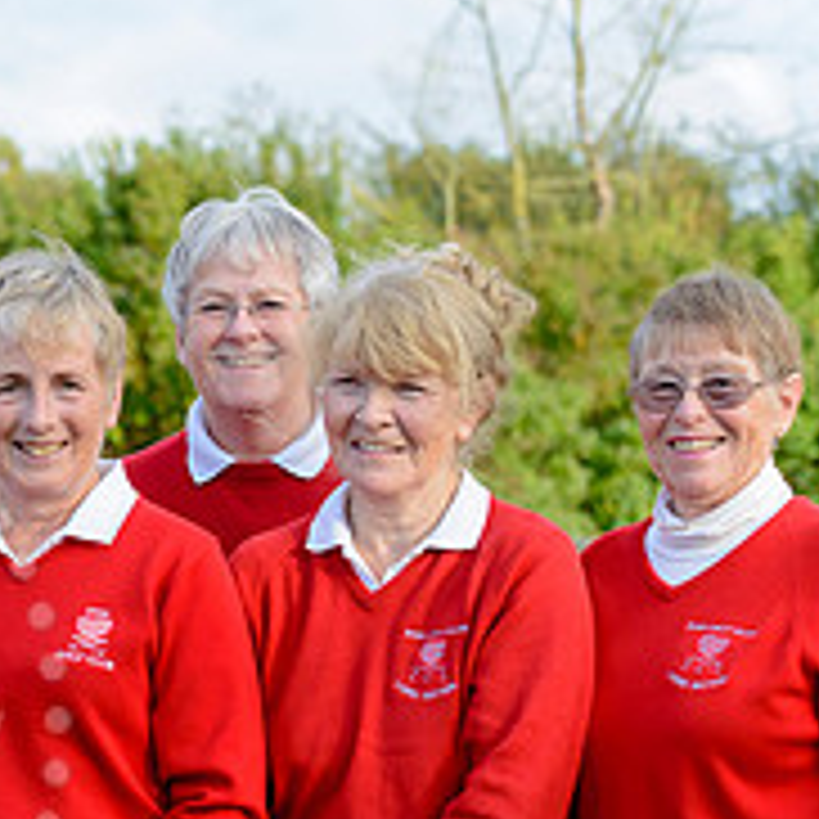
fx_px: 5086
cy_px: 727
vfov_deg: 9.2
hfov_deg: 9.0
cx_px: -360
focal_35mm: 190
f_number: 4.8
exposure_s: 1/500
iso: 400
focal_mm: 70
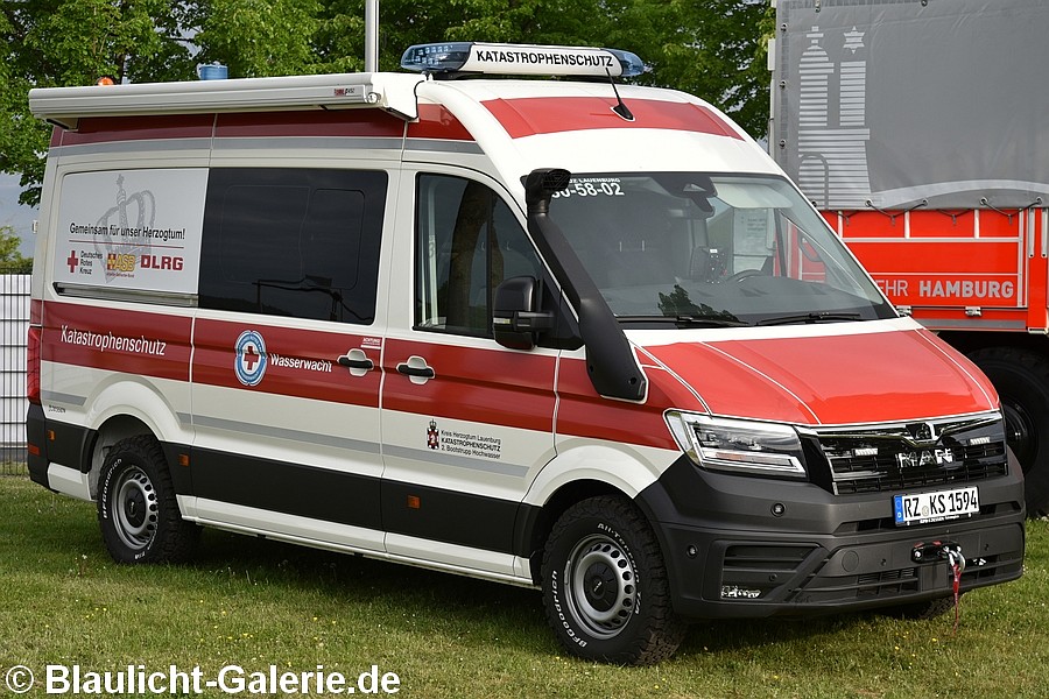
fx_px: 2273
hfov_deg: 26.0
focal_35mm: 78
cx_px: 524
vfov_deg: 17.5
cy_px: 350
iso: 280
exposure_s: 1/250
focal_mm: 78
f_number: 8
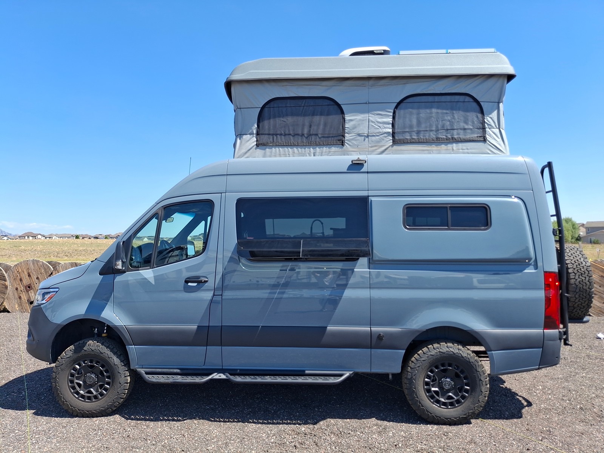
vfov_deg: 54.9
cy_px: 226
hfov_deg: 69.4
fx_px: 436
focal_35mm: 25
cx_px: 302
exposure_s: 1/1238
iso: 25
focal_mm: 4.69
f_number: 1.8
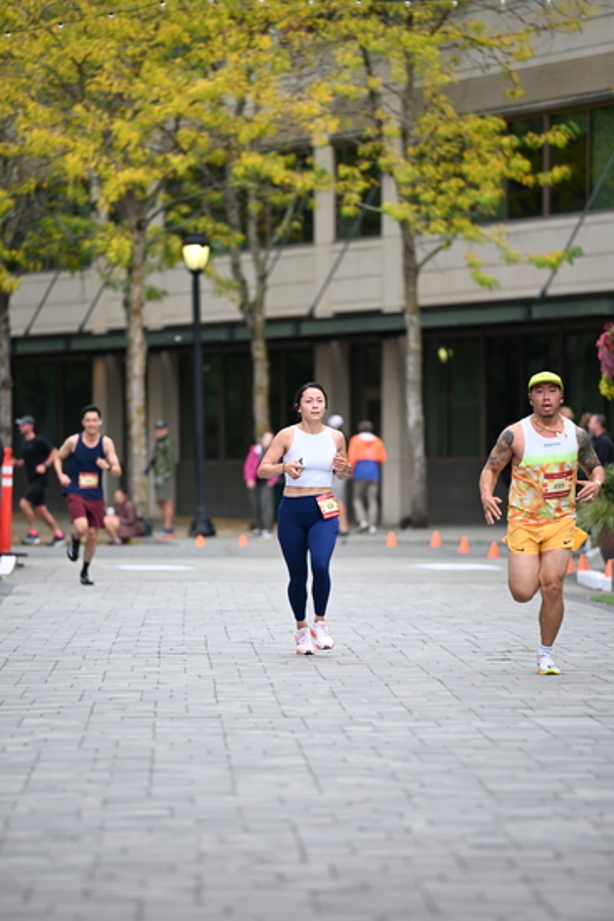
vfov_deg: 10.3
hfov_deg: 6.9
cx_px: 307
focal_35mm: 200
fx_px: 5113
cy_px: 460
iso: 640
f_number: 2.8
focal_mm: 200
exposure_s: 1/2000
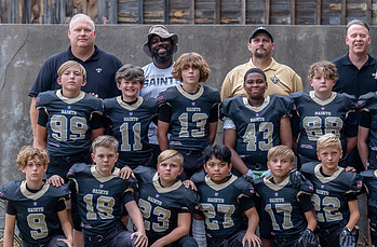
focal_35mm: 123
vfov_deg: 11.0
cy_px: 145
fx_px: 1282
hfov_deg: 16.6
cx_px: 284
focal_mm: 70
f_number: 4
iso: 1000
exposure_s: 1/320
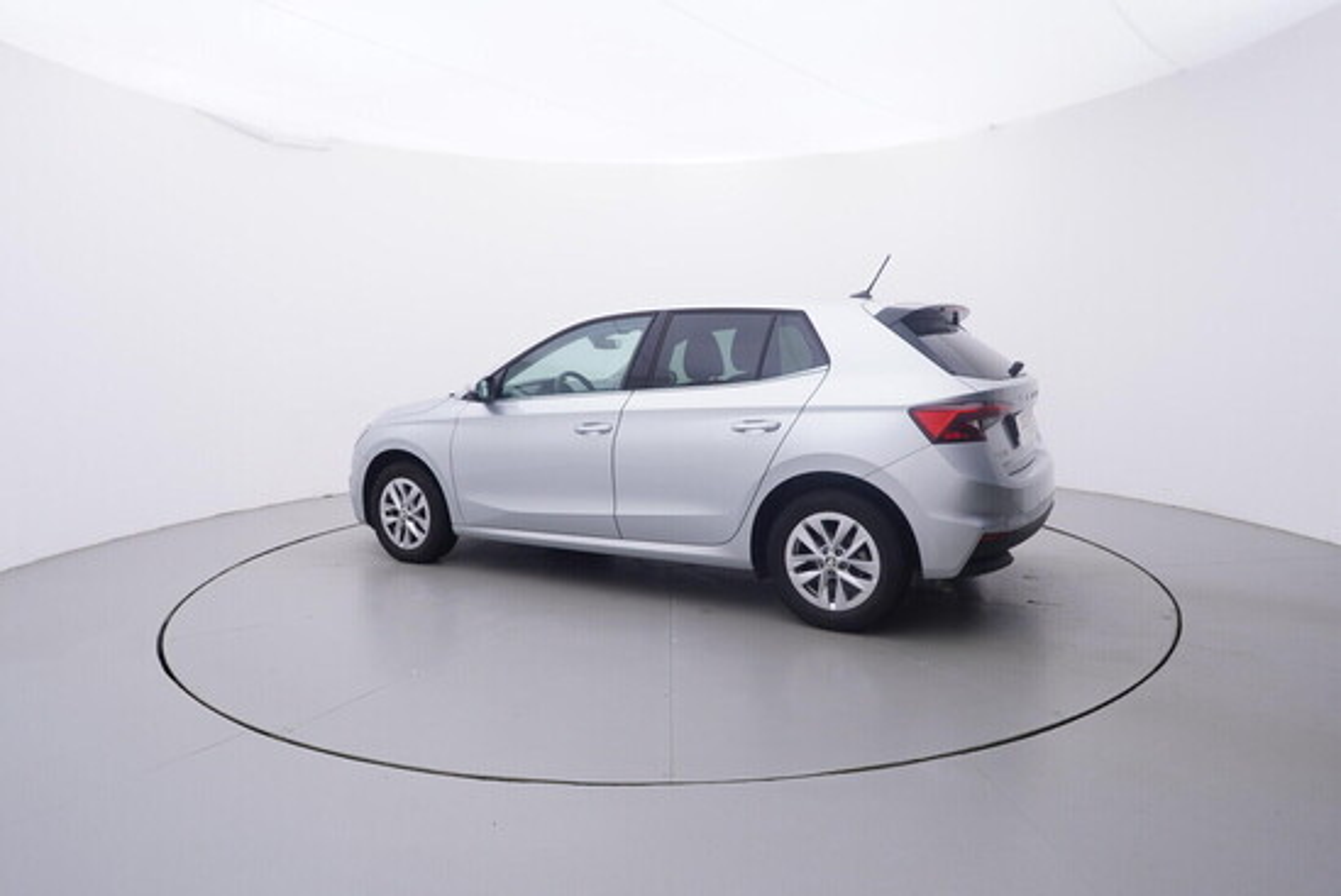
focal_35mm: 22
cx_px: 670
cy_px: 448
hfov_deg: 77.3
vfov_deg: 56.2
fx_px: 839
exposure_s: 1/80
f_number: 5
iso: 200
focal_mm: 15
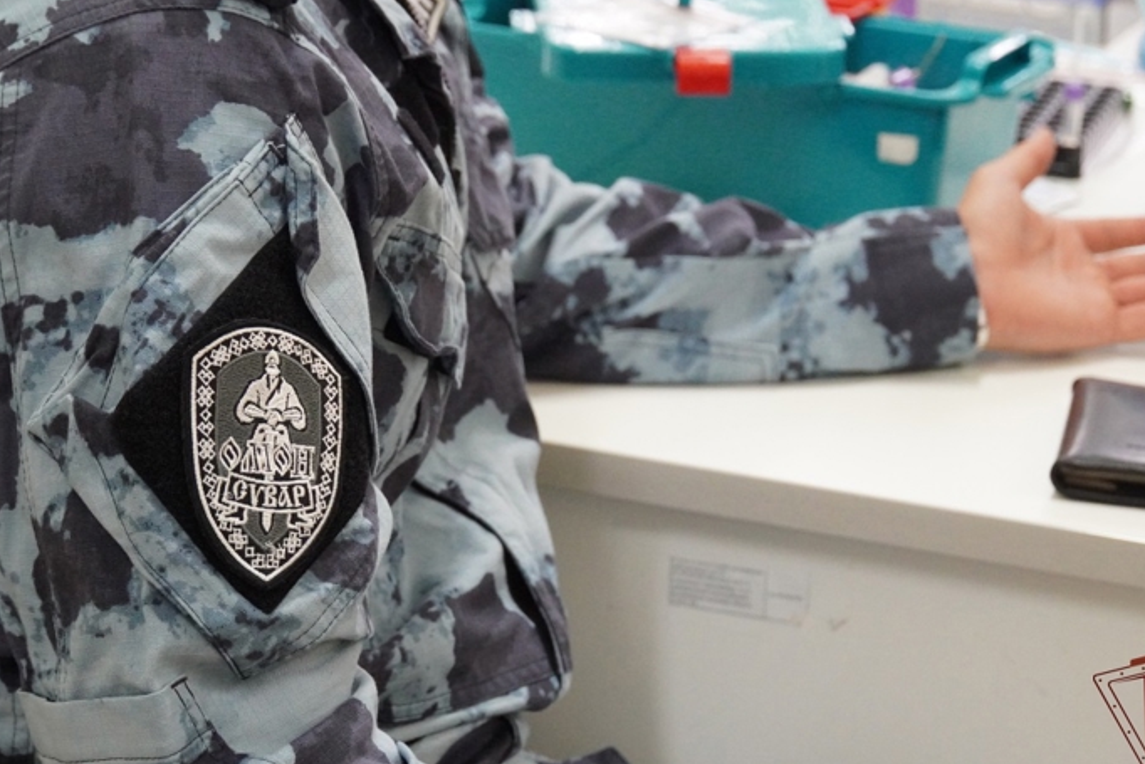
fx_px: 3517
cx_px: 598
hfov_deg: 18.5
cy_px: 400
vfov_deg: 12.4
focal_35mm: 111
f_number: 5.6
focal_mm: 67
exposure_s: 1/160
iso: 6400
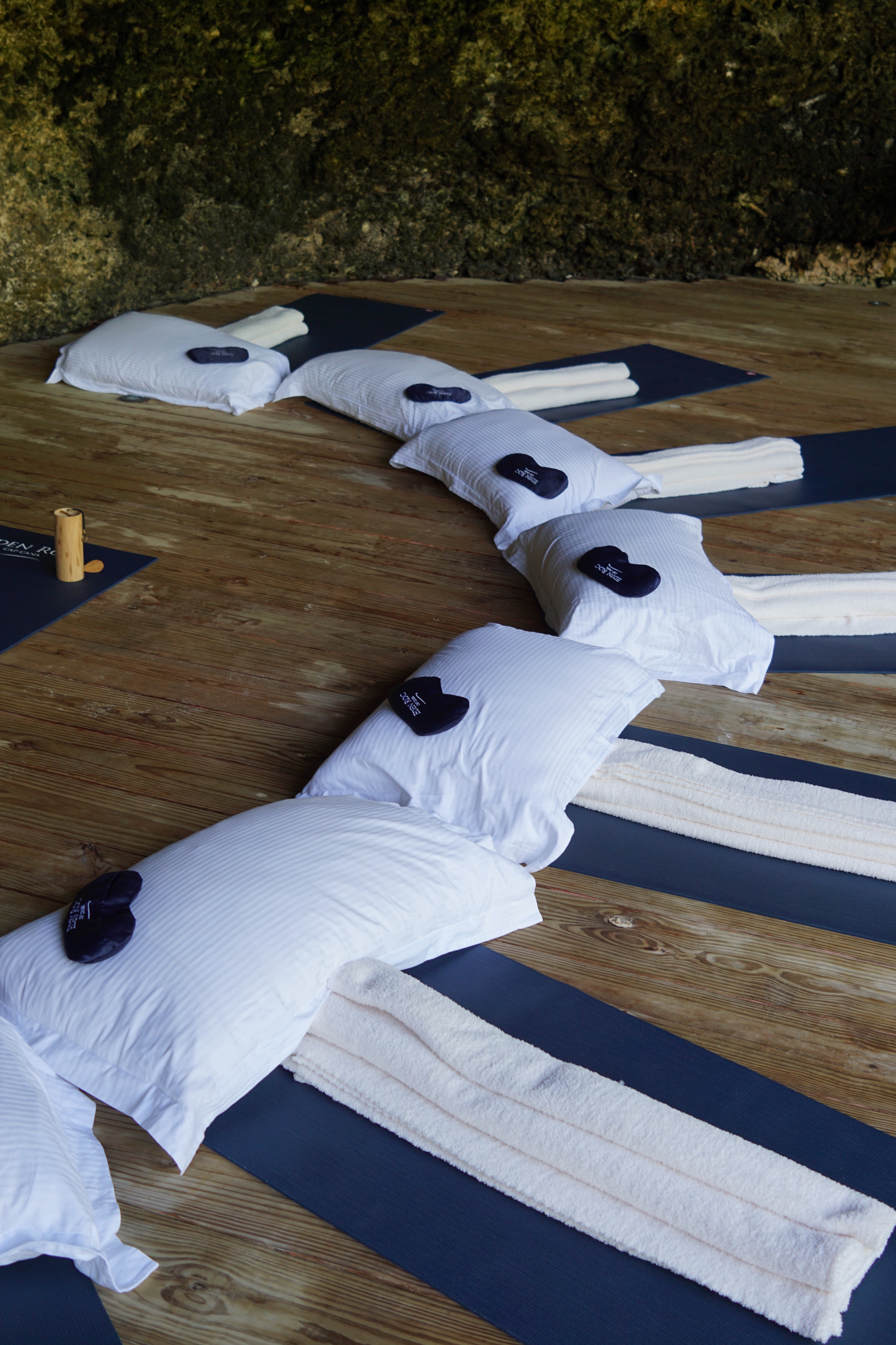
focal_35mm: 42
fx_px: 1568
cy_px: 672
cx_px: 448
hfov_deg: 31.9
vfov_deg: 46.4
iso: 100
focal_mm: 28
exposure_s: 1/60
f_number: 4
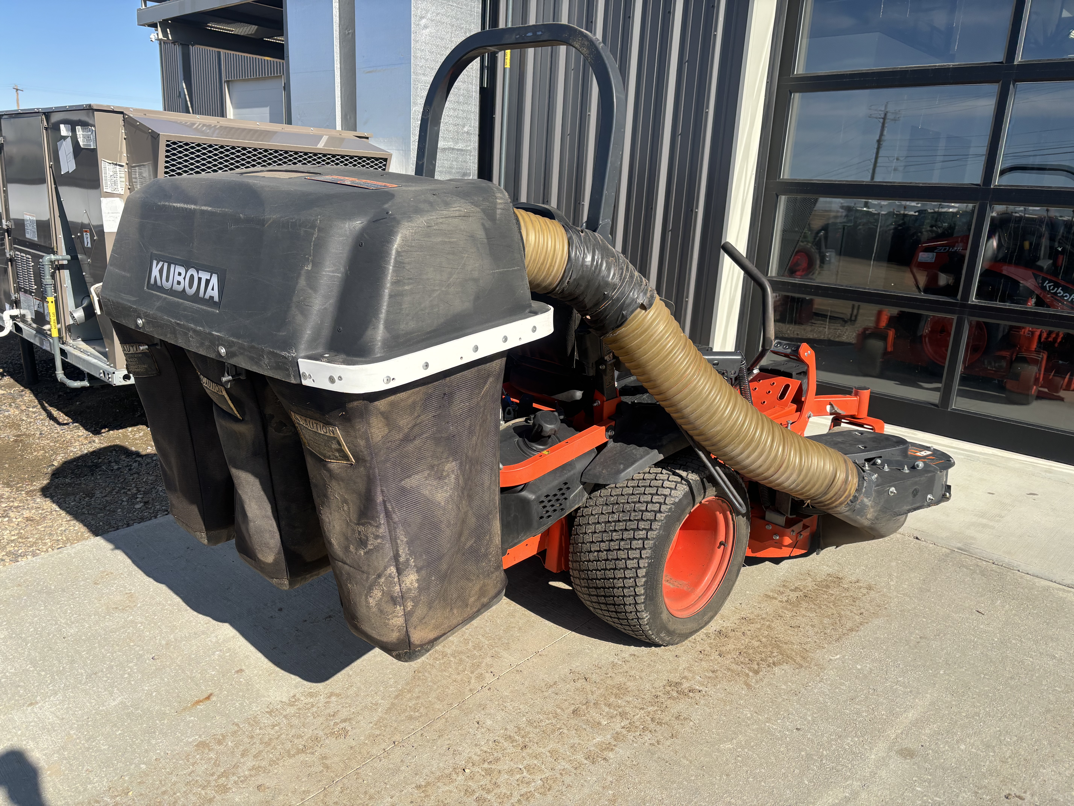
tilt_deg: -16.7
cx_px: 537
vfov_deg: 53.1
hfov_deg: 67.3
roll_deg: -3.0
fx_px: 807
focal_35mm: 26
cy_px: 403
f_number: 1.6
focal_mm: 5.96
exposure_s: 1/2710
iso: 50
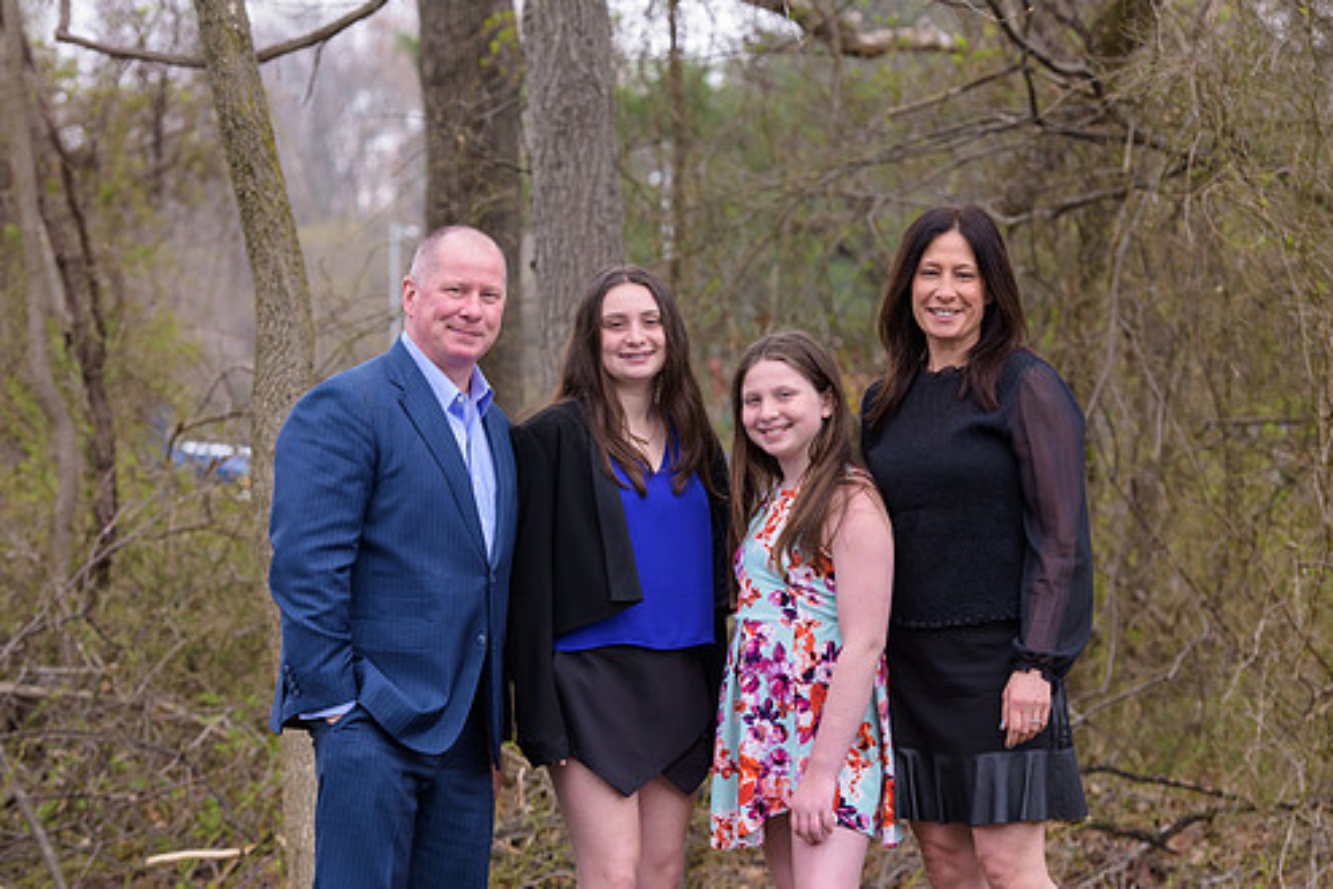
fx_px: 4776
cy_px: 516
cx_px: 652
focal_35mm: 129
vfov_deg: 10.6
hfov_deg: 15.9
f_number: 5
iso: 400
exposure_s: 1/500
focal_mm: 110
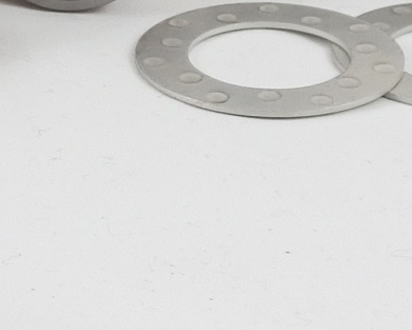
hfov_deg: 10.7
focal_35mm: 176
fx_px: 2147
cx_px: -149
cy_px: -221
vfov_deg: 8.5
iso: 400
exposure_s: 1/125
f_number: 4.2
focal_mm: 15.7
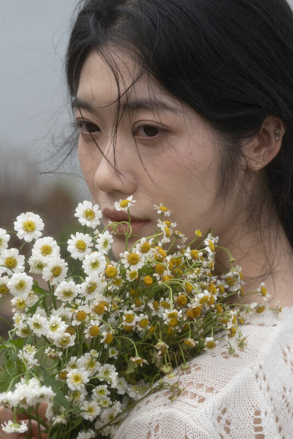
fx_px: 1464
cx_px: 156
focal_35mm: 120
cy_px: 318
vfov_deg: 17.0
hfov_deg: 11.4
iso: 100
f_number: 4
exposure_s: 1/800
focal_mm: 61
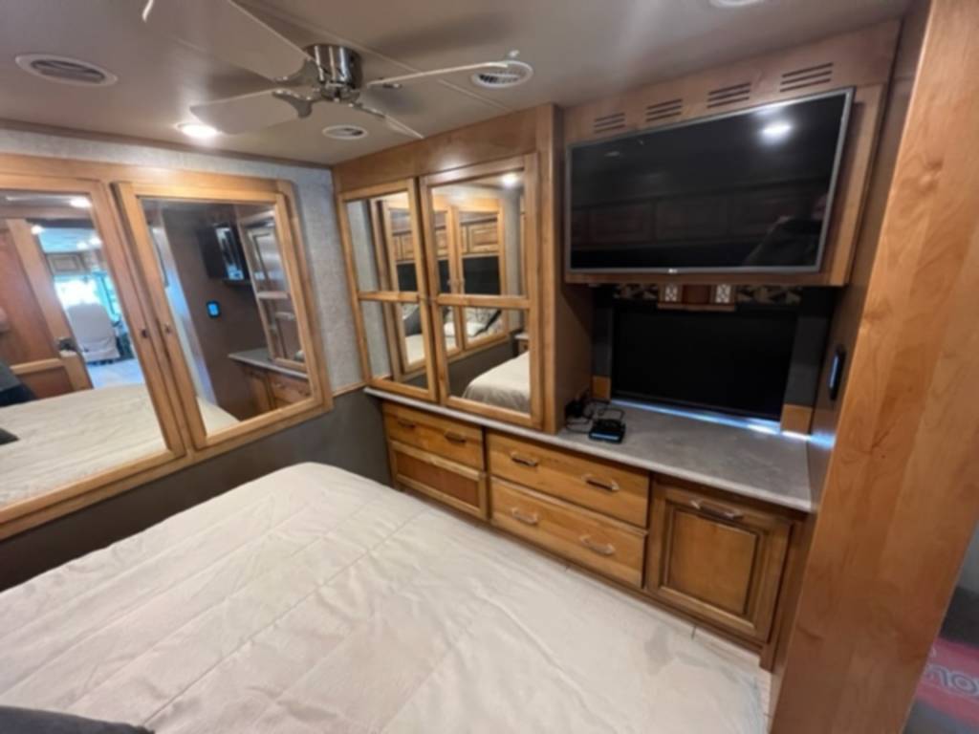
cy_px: 367
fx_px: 368
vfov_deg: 89.9
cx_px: 490
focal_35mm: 13
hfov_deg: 106.2
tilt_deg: -16.2
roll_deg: +3.3
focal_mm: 1.57
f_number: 1.8
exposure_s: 1/60
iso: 800
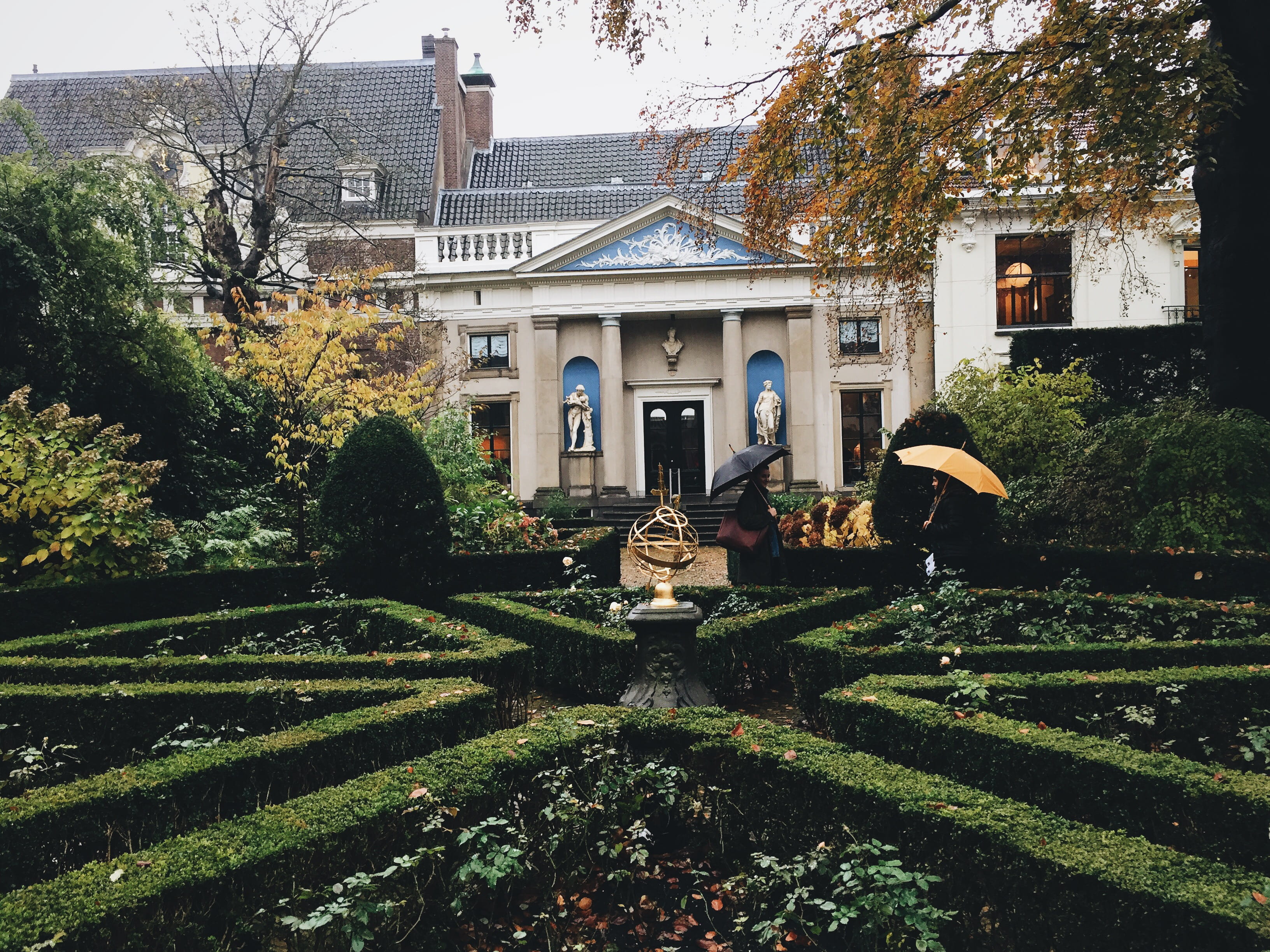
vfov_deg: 48.2
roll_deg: +1.5
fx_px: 1064
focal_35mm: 29
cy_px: 476
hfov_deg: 61.7
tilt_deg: +0.1
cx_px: 635
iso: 40
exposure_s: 1/33
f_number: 2.2
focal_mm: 4.15
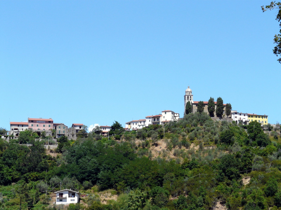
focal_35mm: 120
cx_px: 140
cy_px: 105
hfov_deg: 16.4
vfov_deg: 12.3
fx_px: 974
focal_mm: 19.7
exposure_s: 1/500
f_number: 5.6
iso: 100
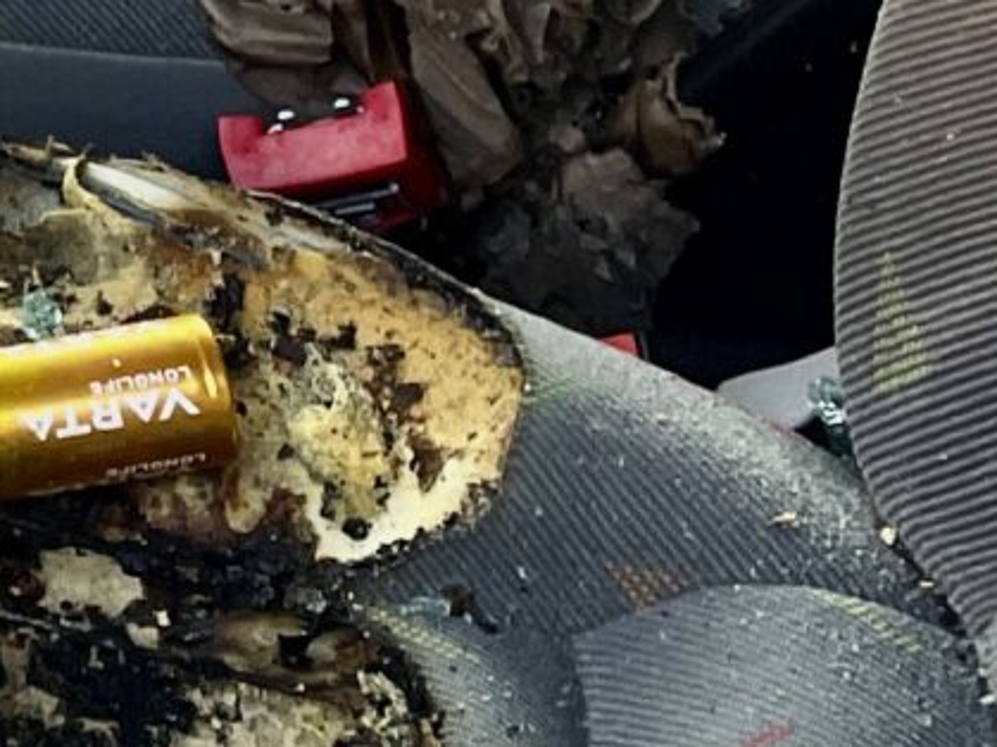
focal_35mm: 159
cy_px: -136
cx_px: -1642
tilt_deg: -32.2
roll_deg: +2.6
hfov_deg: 10.2
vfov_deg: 9.2
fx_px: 4578
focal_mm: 4.2
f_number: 1.6
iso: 100
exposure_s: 1/121
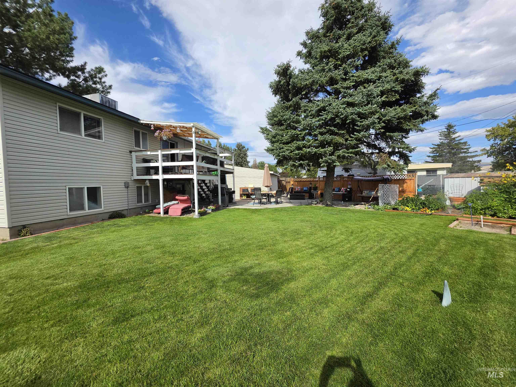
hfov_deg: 106.2
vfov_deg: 89.9
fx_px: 194
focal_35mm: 13
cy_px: 194
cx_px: 258
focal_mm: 2.2
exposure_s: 1/2000
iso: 50
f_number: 1.9
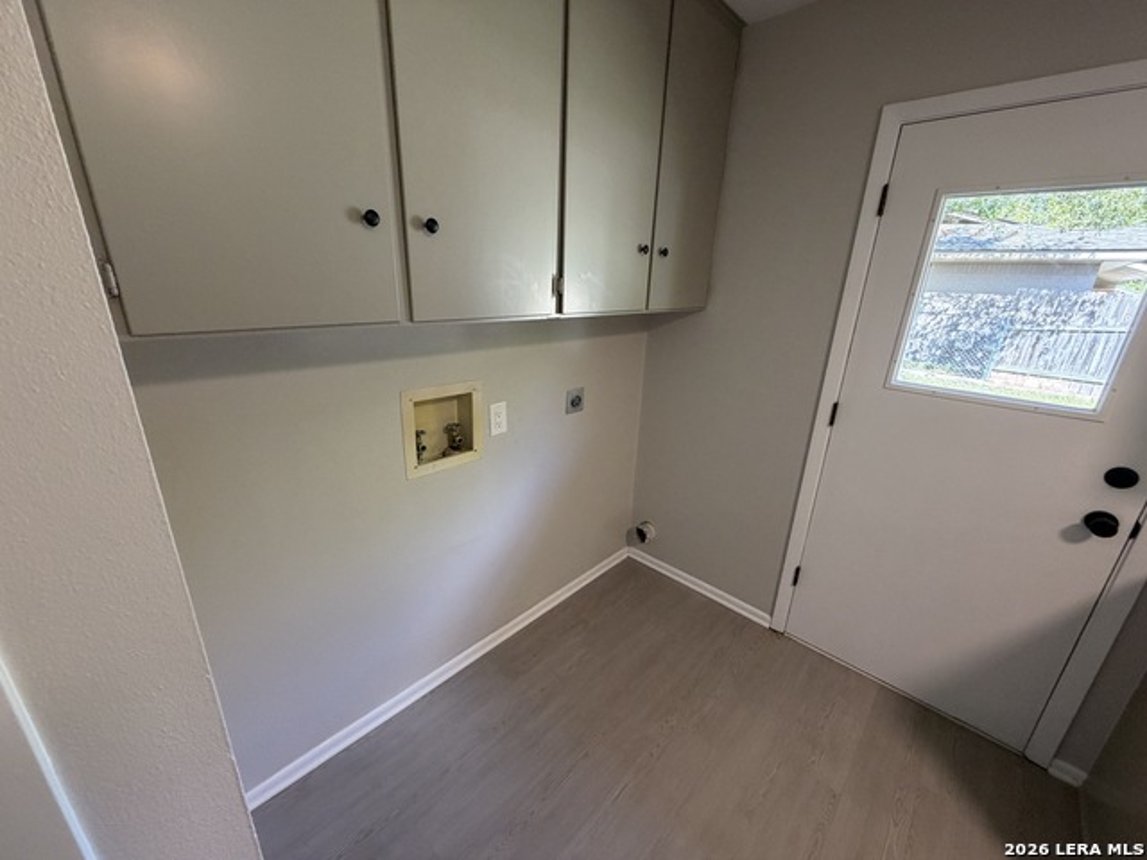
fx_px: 464
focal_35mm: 14
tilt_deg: -18.2
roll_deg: -1.8
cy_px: 430
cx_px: 574
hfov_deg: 102.1
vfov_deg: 85.7
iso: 250
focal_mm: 2.22
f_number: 2.2
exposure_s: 1/60
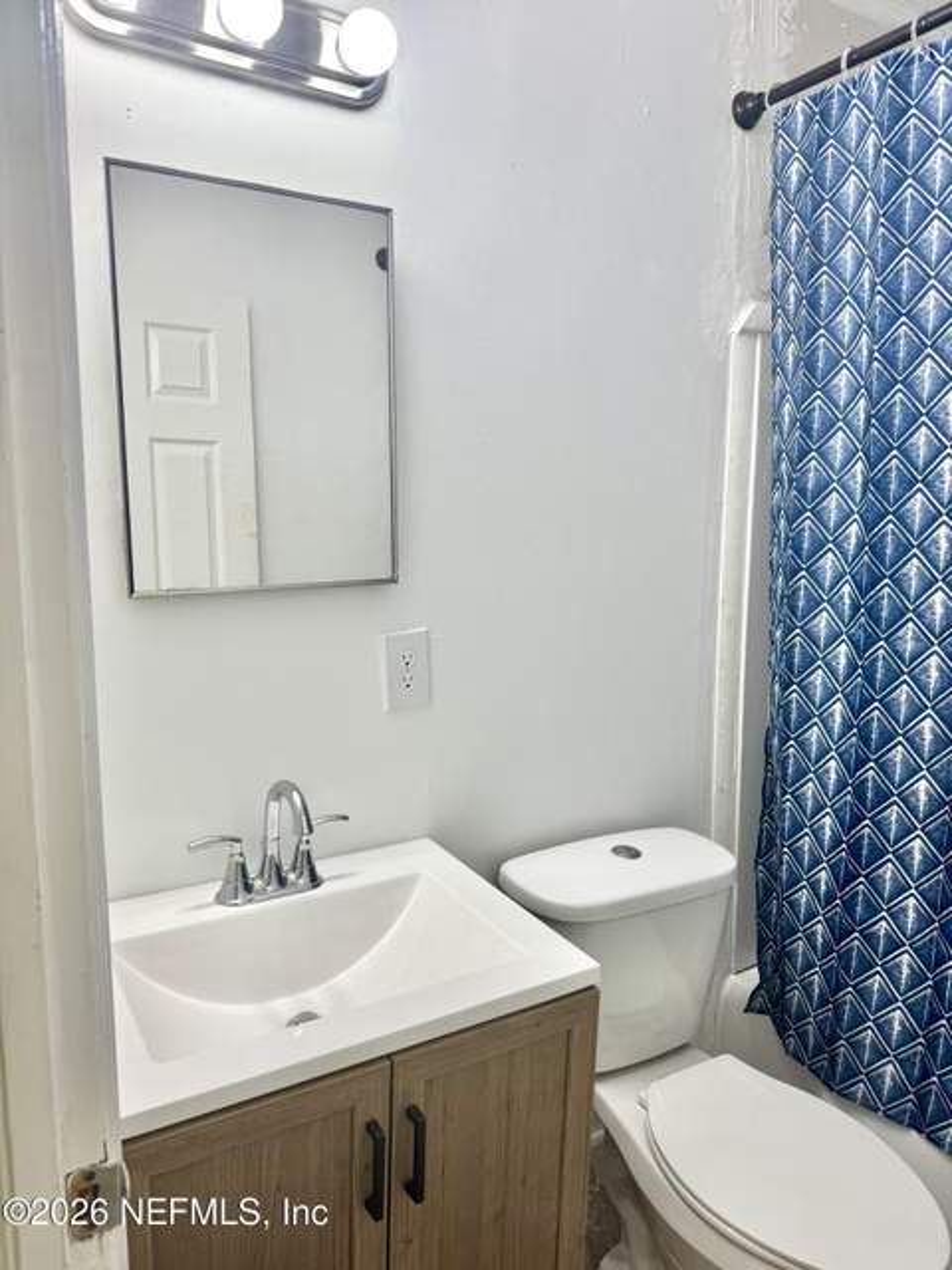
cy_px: 635
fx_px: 880
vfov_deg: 71.6
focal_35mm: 24
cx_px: 476
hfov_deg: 56.8
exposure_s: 1/120
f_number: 1.78
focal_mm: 6.76
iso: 80
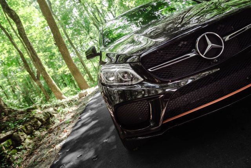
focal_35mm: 32
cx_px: 126
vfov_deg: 41.1
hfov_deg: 58.7
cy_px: 84
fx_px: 223
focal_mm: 32
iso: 800
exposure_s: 1/320
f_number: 5
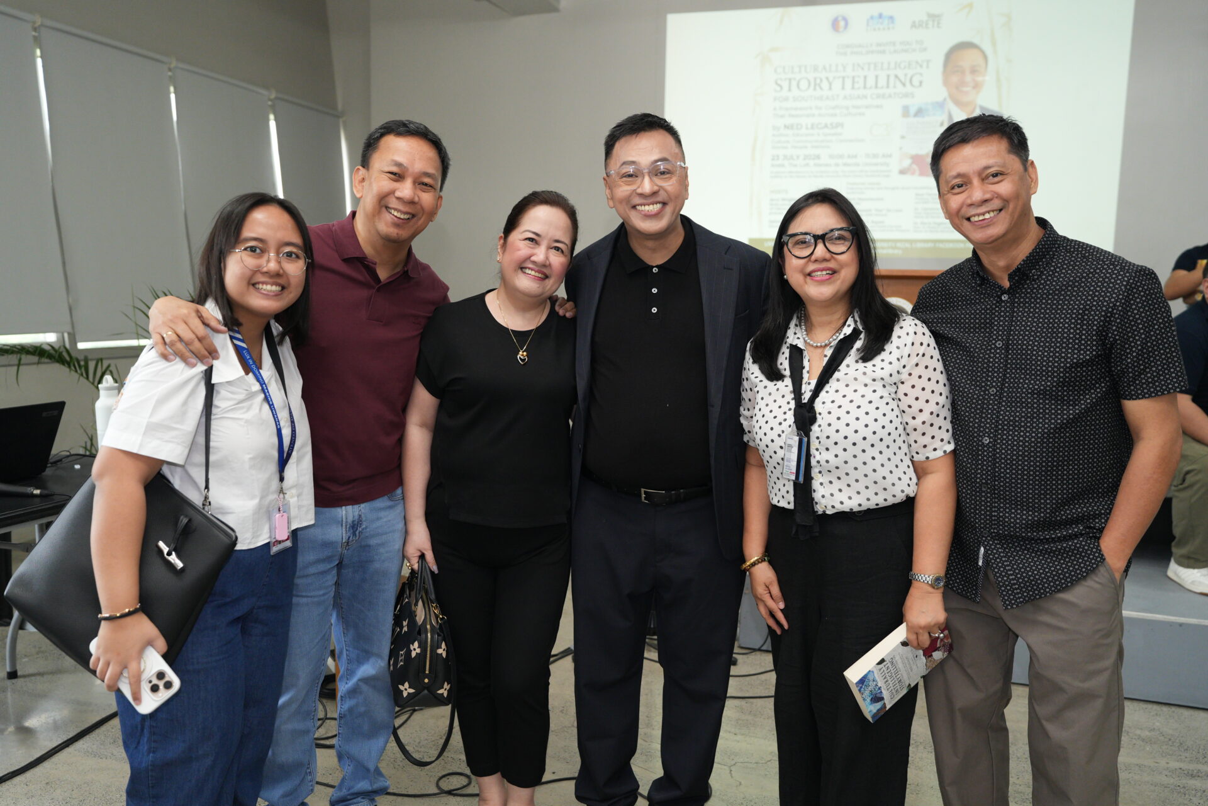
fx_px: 973
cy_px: 403
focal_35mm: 29
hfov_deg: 63.7
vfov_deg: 45.0
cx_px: 604
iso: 1600
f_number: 2.8
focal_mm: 29
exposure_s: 1/200
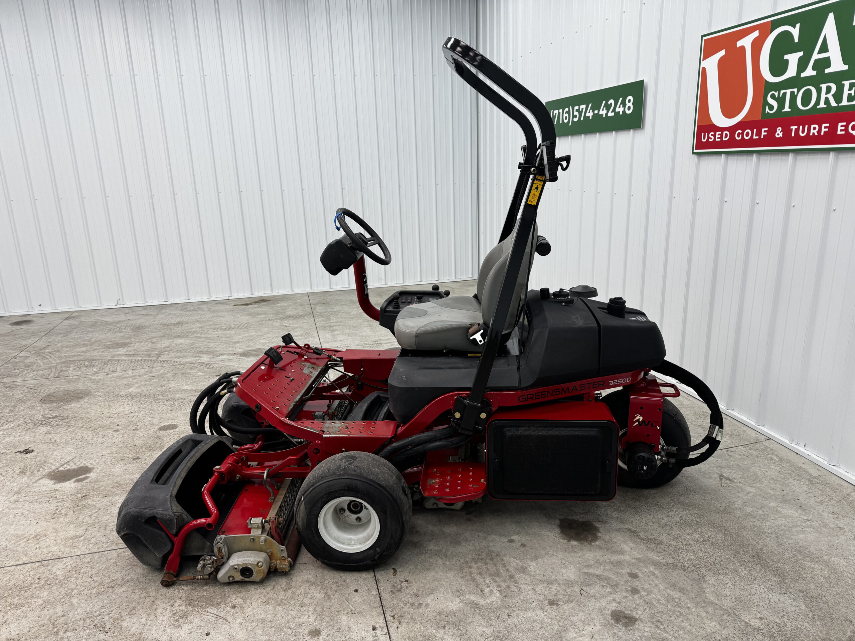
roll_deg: +1.4
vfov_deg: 56.8
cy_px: 320
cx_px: 428
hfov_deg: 71.6
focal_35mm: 24
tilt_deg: -16.0
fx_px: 593
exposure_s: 1/120
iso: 64
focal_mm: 6.76
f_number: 1.78
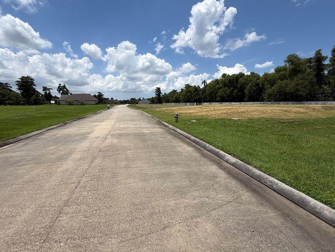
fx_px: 145
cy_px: 121
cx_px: 159
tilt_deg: -5.8
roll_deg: -1.5
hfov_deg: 98.1
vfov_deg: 81.7
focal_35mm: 15
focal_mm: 2.22
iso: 20
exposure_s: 1/1368
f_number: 2.2
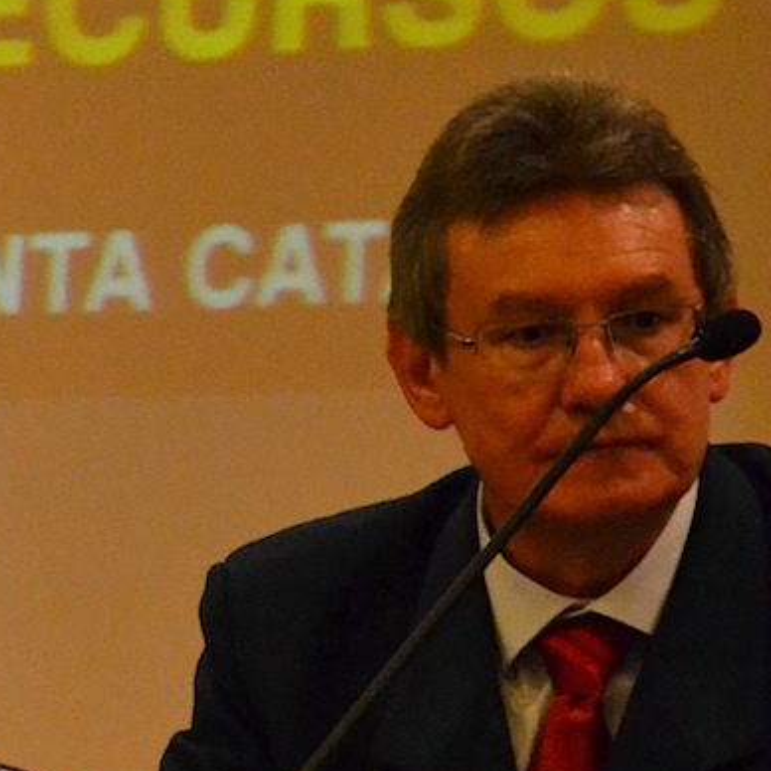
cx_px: -409
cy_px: 76
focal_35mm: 345
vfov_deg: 5.1
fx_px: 8694
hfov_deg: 5.0
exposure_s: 1/60
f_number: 5.3
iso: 3200
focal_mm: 70
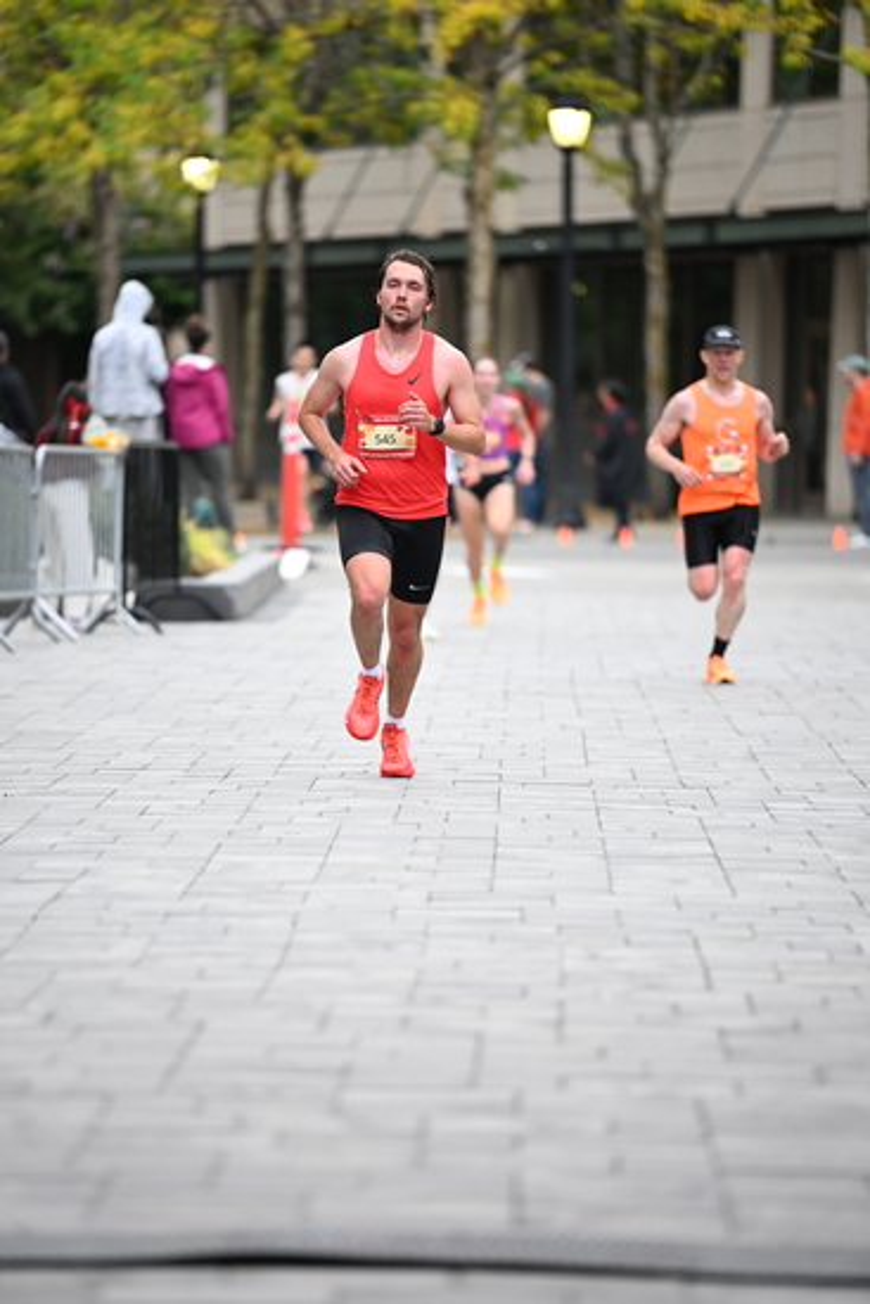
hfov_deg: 6.9
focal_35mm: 200
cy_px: 652
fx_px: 7245
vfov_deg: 10.3
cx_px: 435
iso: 1600
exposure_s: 1/1000
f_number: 2.8
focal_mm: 200
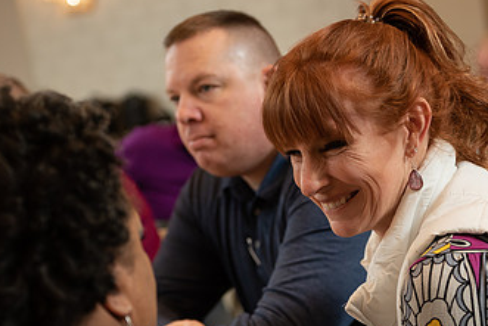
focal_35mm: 98
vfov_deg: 14.0
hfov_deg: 20.8
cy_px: 206
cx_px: 255
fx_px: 1329
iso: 640
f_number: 3.2
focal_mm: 56
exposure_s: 1/160
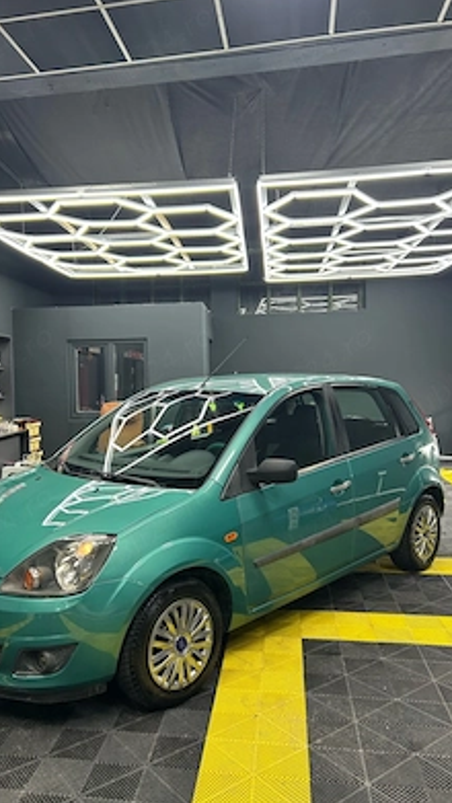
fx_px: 618
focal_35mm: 29
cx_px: 187
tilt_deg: -2.1
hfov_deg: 40.1
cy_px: 403
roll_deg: +0.8
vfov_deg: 66.1
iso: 80
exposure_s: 1/100
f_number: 1.5
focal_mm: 5.7
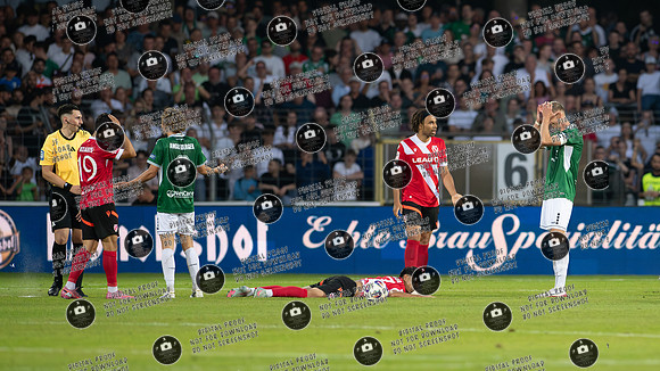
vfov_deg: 2.2
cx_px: 566
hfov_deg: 3.9
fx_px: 9789
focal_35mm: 559
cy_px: 139
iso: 4000
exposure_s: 1/1250
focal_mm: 300
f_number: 3.2
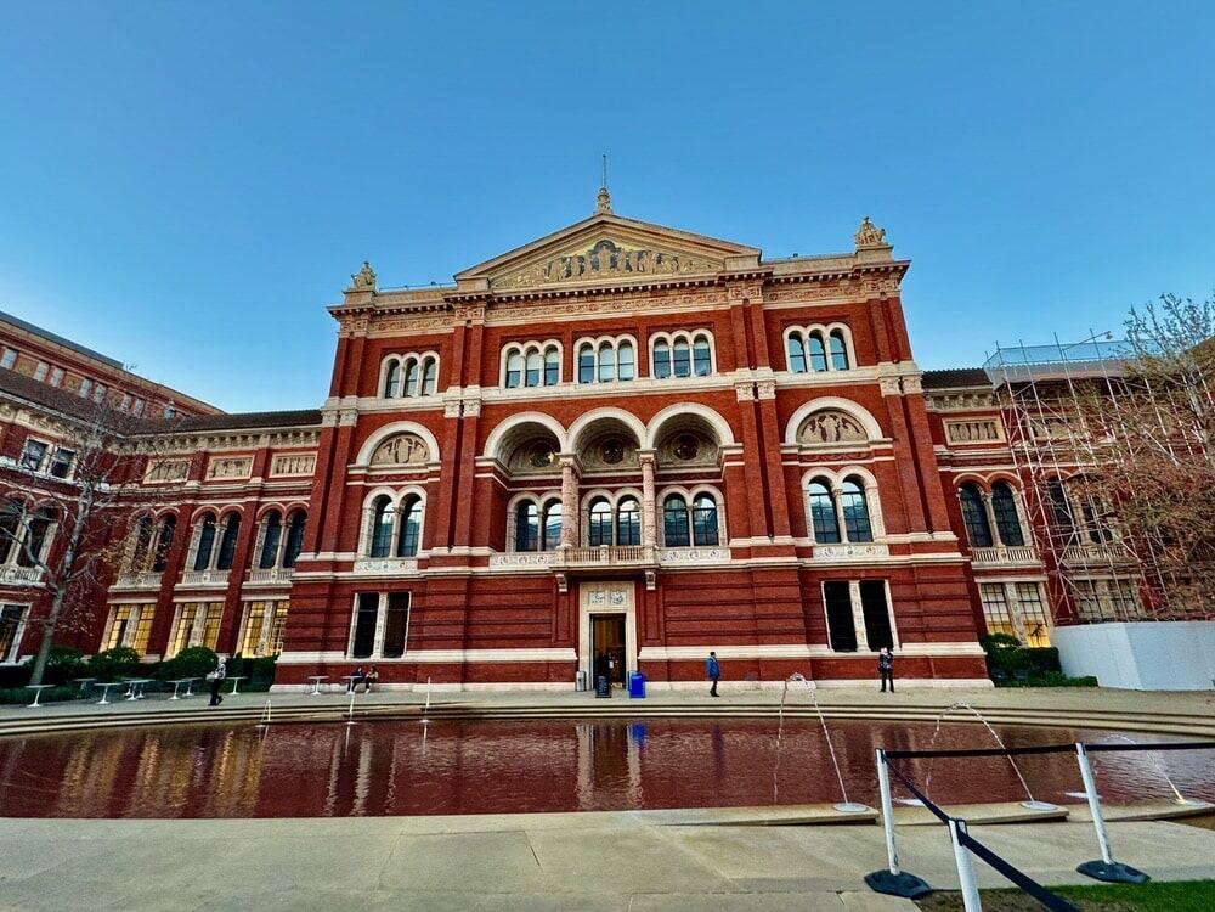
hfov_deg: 102.1
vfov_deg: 85.7
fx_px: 491
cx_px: 608
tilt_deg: +21.9
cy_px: 456
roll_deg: +2.5
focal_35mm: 14
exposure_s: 1/99
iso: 100
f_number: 2.2
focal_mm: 2.22
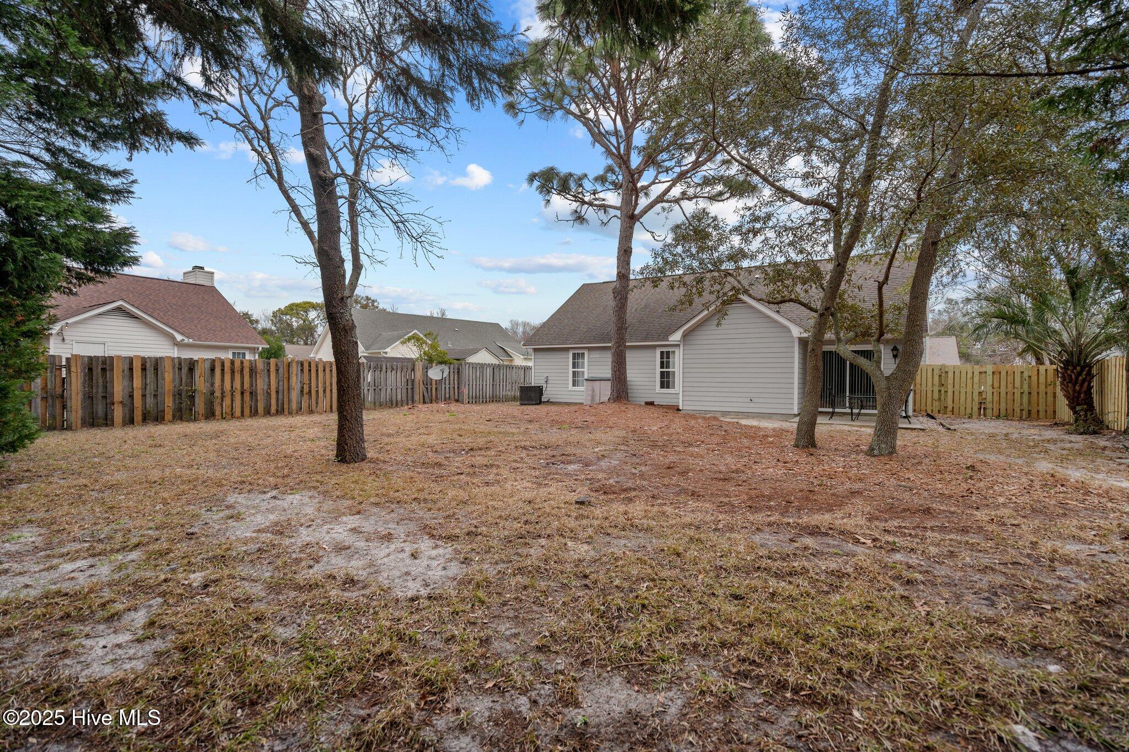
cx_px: 564
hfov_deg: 96.7
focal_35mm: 16
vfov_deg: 73.7
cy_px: 376
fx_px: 502
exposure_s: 1/100
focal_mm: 16
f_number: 4
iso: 250
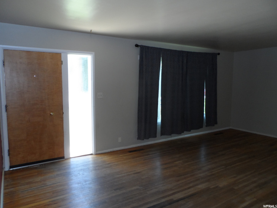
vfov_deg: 56.8
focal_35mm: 24
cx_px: 138
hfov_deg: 71.6
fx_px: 192
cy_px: 104
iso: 120
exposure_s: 1/30
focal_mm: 4
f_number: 3.2
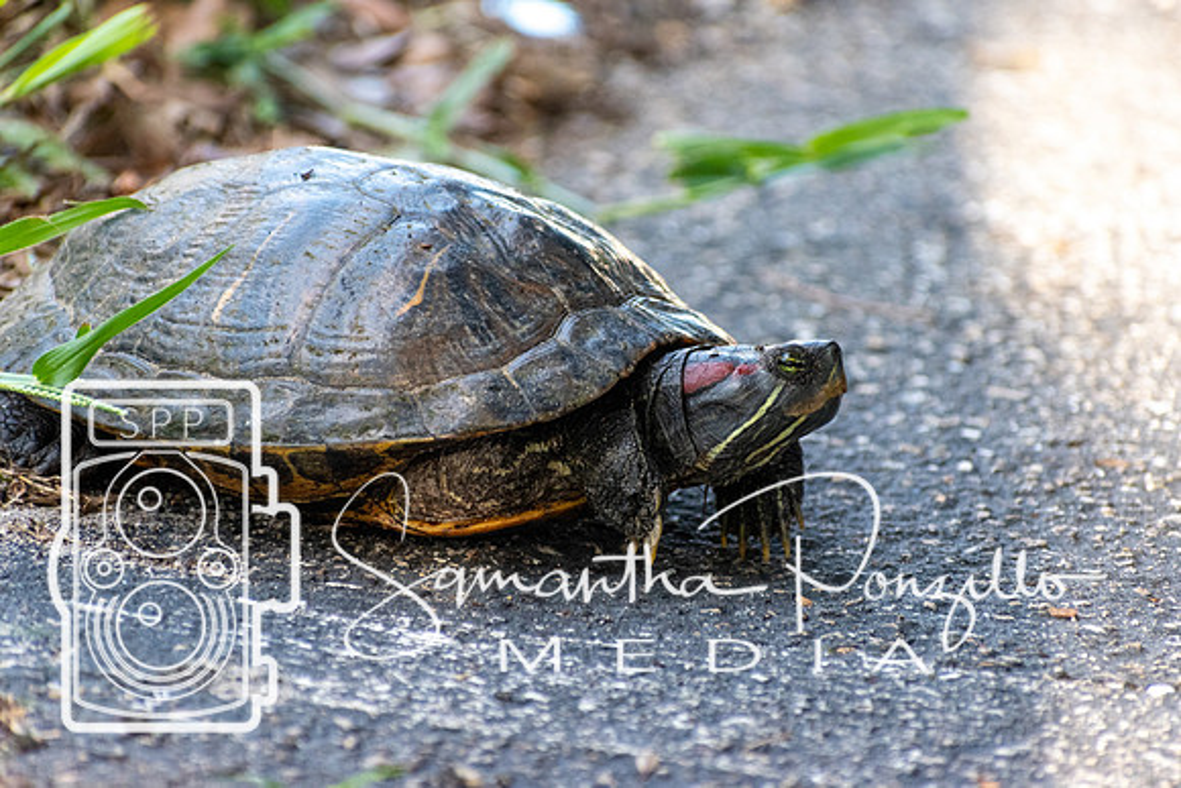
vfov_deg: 4.0
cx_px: 590
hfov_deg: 6.0
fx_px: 11320
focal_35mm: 345
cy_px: 394
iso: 1400
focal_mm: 230
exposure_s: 1/500
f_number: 5.6
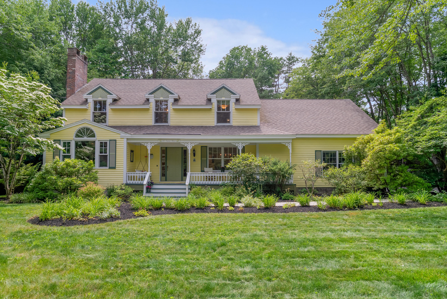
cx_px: 224
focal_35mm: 24
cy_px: 150
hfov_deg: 74.9
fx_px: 292
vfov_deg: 54.2
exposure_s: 1/800
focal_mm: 23.5
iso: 320
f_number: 7.1
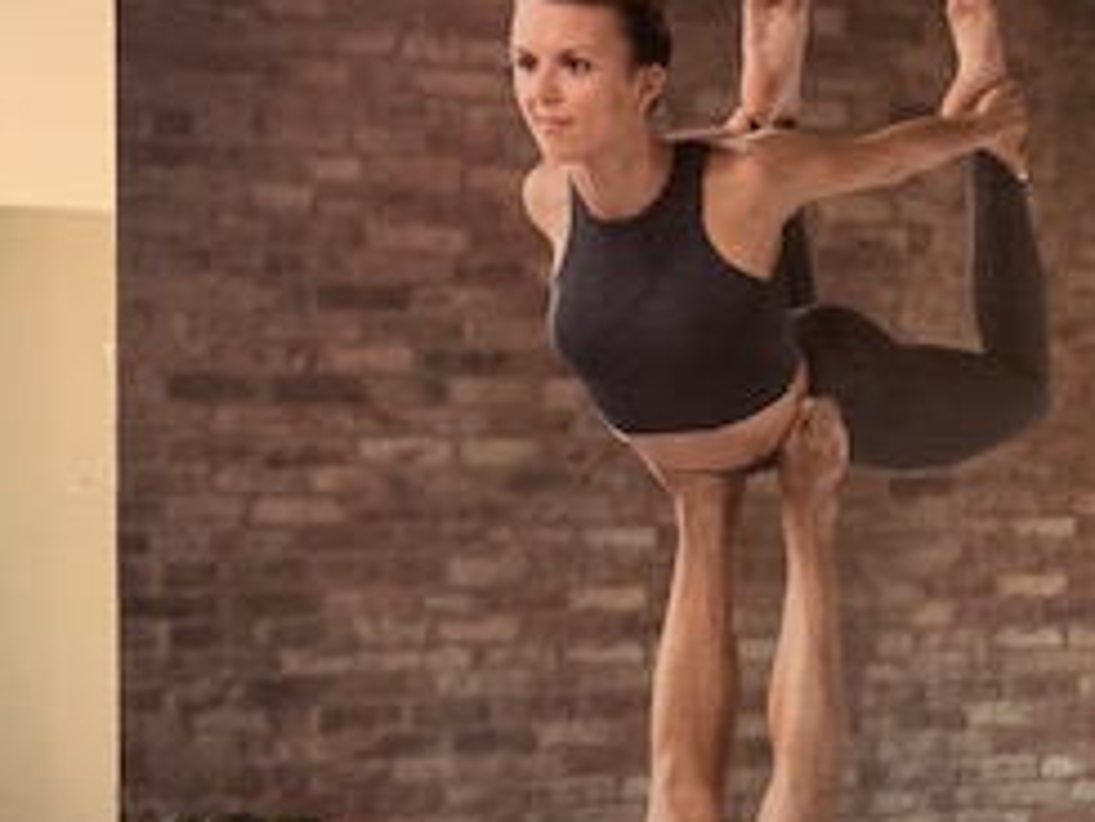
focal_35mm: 68
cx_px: 889
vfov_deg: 21.5
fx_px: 2152
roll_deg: -2.4
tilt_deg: -6.7
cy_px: 563
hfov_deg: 27.9
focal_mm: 4.25
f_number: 1.8
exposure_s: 1/30
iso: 800
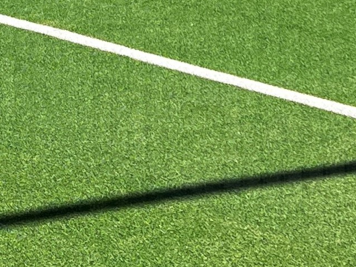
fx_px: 1264
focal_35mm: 123
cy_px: -360
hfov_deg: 16.0
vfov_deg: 10.5
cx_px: 122
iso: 50
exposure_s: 1/4115
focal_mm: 5.7
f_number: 1.5
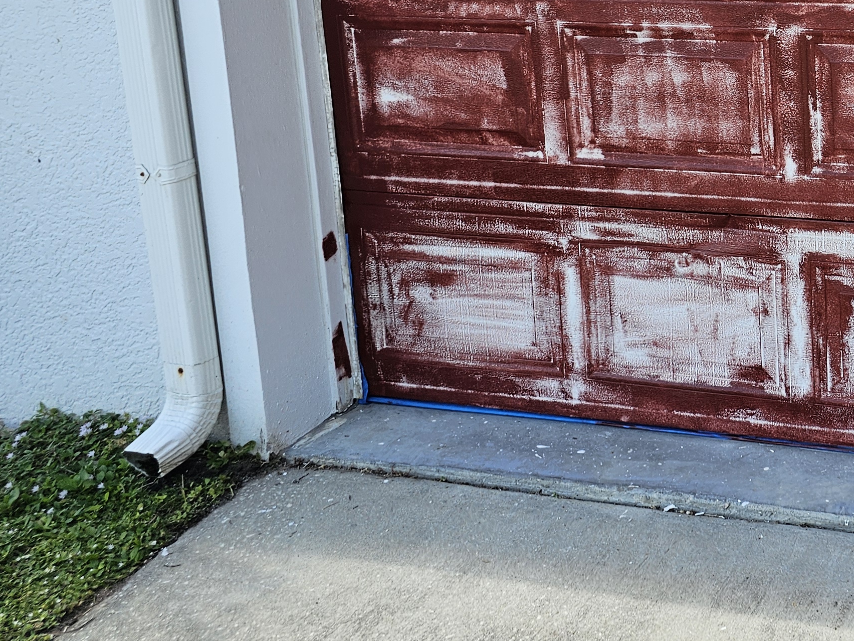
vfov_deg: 25.6
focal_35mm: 54
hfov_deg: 30.8
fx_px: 1332
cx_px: 992
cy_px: -9
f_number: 1.7
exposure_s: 1/289
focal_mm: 6.3
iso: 10
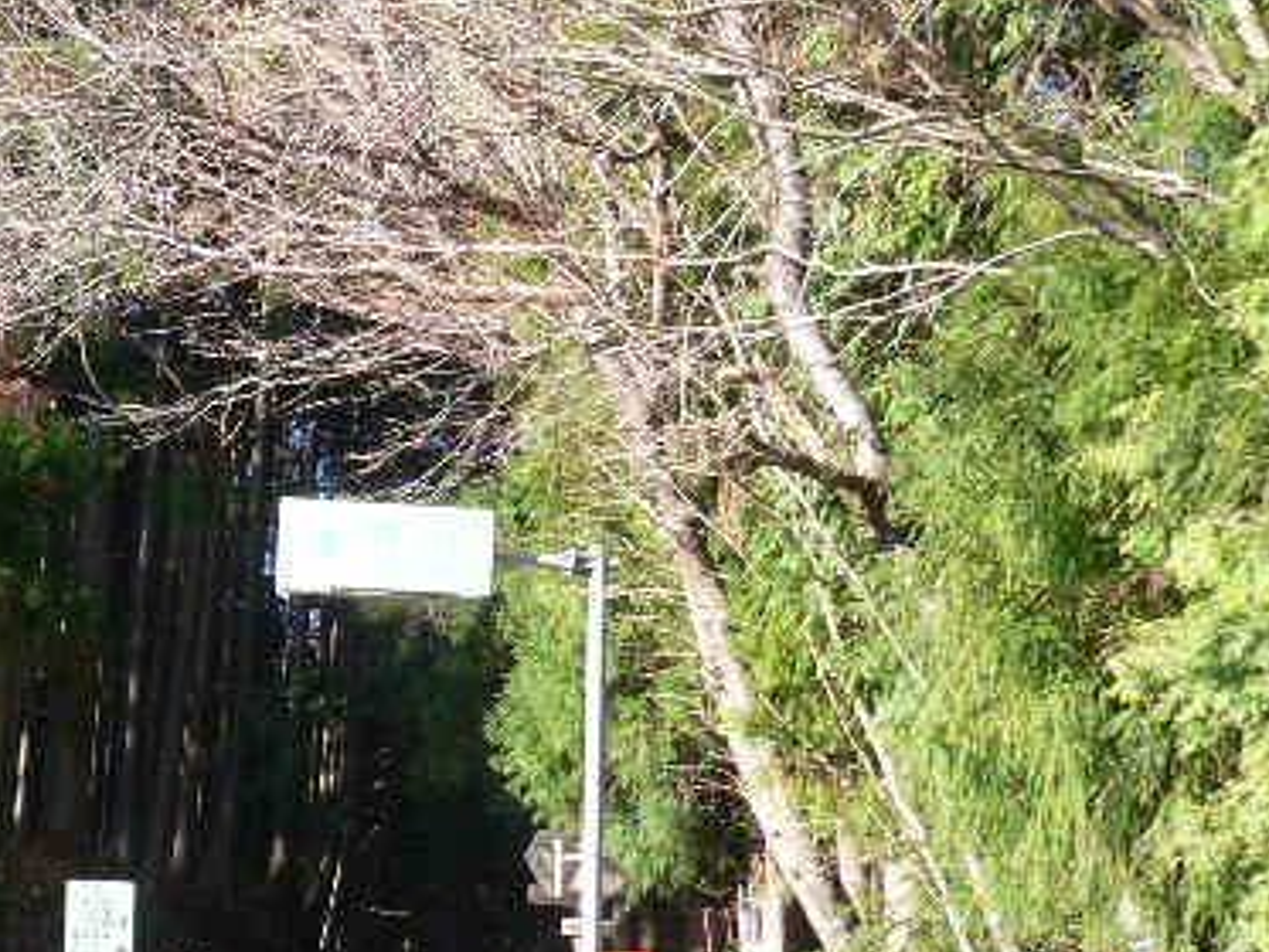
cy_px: 558
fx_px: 2200
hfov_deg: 31.5
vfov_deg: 24.4
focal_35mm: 60
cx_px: 293
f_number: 2.8
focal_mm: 5.8
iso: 100
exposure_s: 1/200
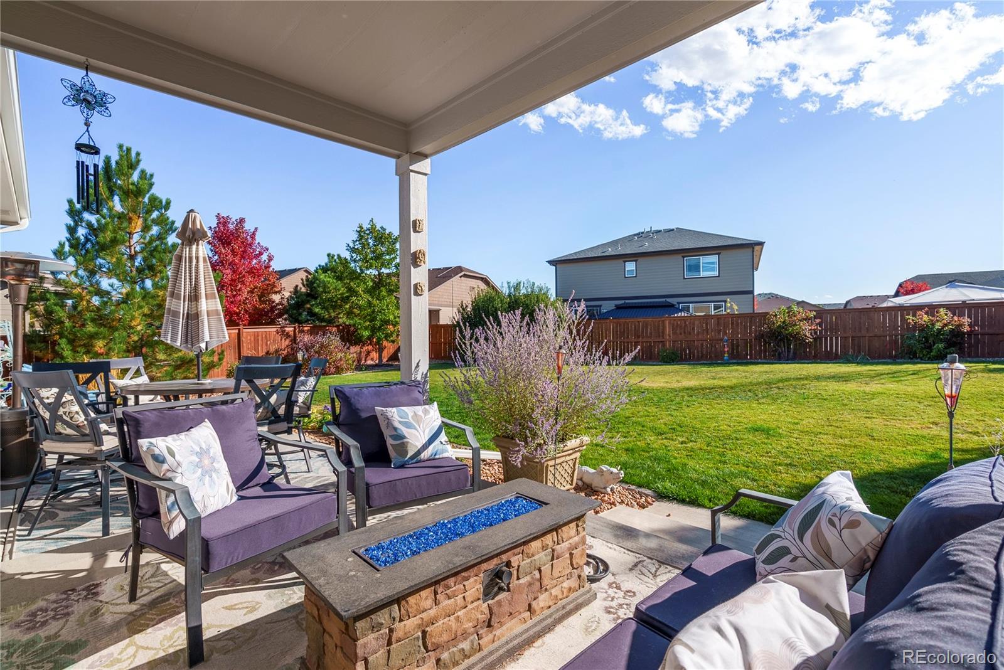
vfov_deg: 73.8
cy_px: 335
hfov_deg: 96.7
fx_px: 446
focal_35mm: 16
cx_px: 502
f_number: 8
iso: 100
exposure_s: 1/250
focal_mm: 16
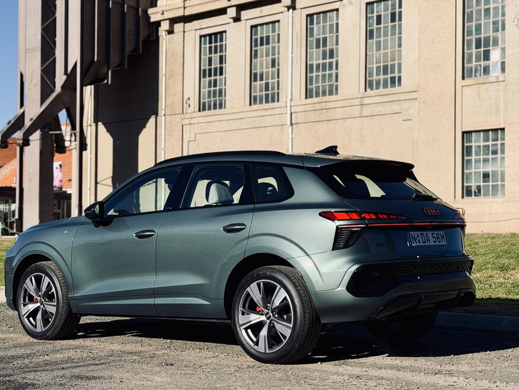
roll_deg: -0.5
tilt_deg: +1.8
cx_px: 261
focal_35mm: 66
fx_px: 990
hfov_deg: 29.4
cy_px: 205
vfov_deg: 22.3
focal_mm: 6.76
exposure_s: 1/6024
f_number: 1.78
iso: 64
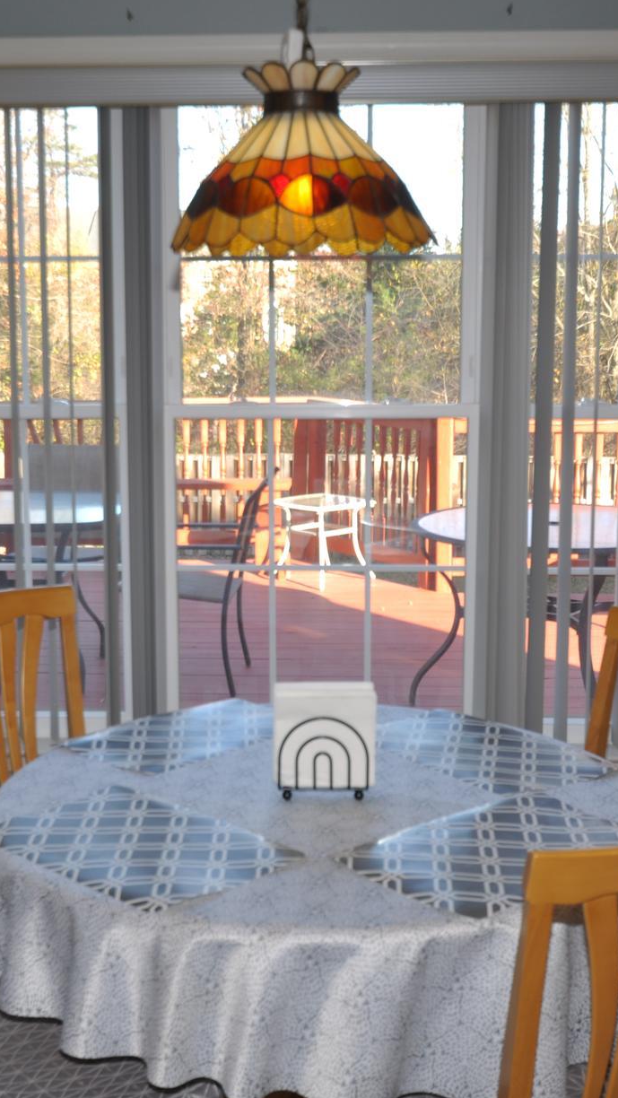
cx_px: 283
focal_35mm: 50
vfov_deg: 41.4
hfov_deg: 24.0
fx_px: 1452
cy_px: 535
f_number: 3.5
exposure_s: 1/60
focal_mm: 19
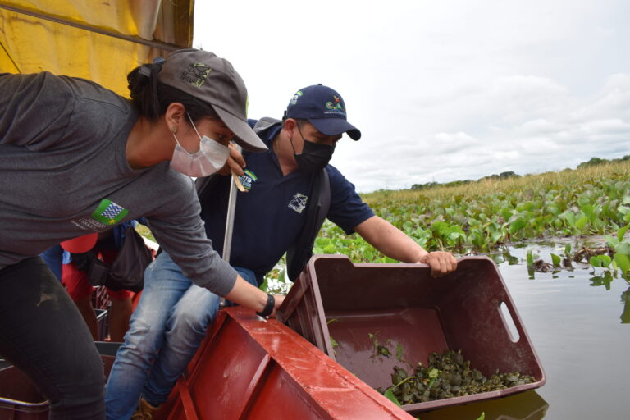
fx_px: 472
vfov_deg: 47.9
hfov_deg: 67.4
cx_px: 315
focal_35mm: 27
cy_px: 210
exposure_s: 1/250
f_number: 8
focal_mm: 18
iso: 180
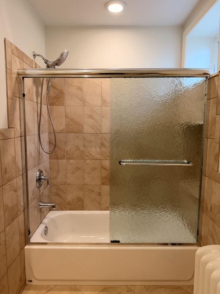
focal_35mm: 24
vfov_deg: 71.6
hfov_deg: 56.8
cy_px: 147
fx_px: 203
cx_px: 110
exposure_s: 1/120
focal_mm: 6.76
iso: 125
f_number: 1.78
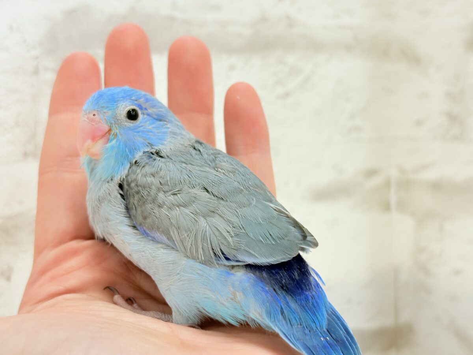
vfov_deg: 28.0
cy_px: 178
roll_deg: +2.1
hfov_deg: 36.8
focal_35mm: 52
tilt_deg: -6.2
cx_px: 236
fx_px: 711
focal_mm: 5.96
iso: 125
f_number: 1.6
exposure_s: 1/100
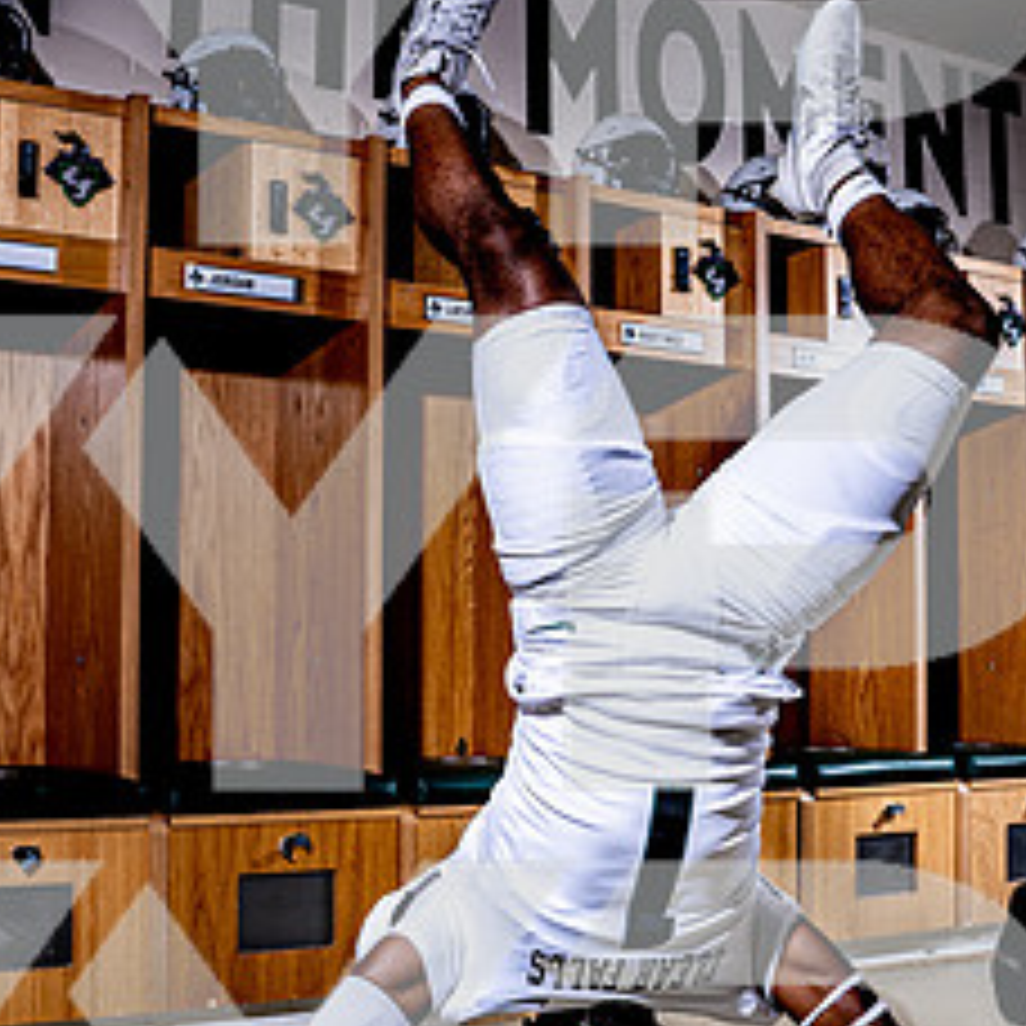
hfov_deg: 32.2
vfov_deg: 32.2
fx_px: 1777
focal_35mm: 53
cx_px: 477
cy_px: 556
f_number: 5.6
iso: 100
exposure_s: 1/250
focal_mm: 24
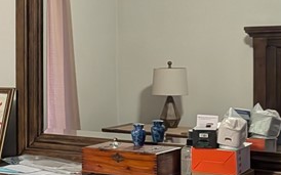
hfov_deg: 19.6
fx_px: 727
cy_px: 114
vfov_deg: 13.7
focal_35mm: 95
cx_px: -116
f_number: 1.68
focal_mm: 6.9
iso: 103
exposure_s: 1/60
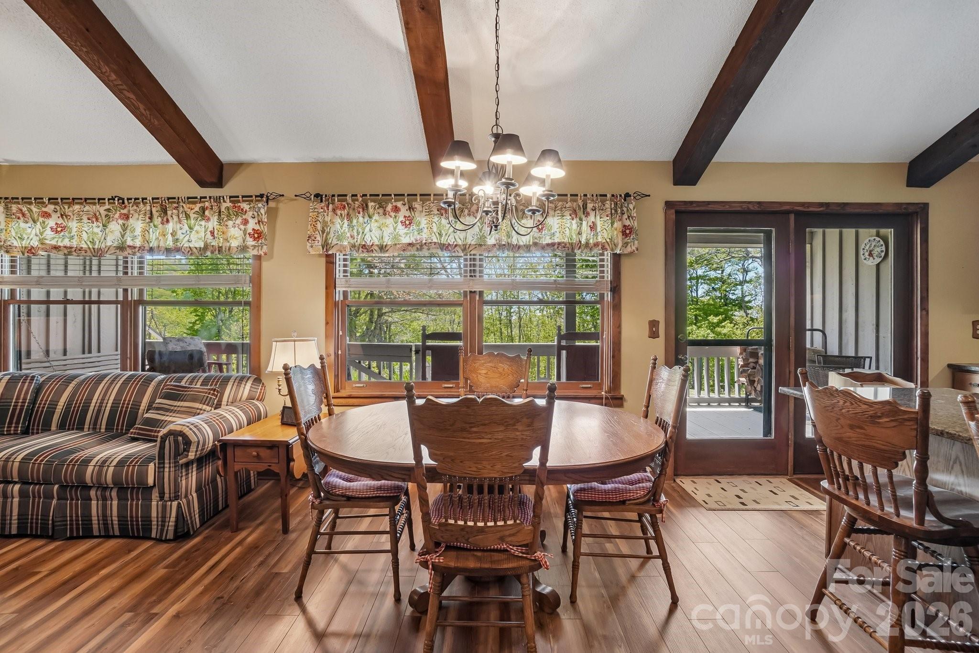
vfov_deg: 77.3
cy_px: 326
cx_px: 490
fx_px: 408
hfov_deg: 100.4
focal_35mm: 15
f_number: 8
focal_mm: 10
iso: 400
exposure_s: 1/30
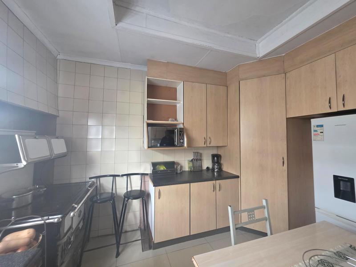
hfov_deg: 106.2
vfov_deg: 89.9
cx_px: 178
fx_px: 134
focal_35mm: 13
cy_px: 134
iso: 320
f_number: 1.9
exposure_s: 1/50.3
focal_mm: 2.2
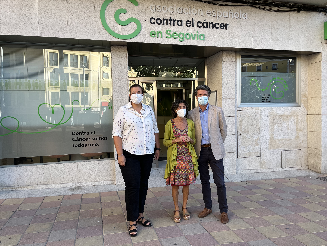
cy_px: 123
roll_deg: +1.6
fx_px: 265
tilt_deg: -2.6
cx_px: 170
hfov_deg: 63.4
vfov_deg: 49.7
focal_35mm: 28
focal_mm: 5.1
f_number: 1.6
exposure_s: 1/437
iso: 50
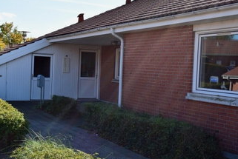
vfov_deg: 24.3
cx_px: 130
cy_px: 84
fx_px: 371
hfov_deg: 35.6
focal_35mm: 56
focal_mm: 30
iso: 400
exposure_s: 1/320
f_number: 10
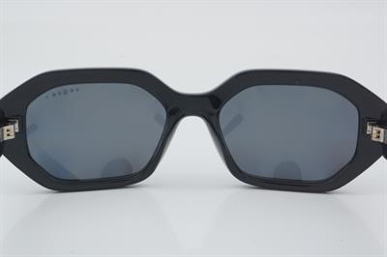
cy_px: 128
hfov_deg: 24.6
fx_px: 886
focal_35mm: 82
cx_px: 194
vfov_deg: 16.5
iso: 100
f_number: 32
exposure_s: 1/3
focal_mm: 55
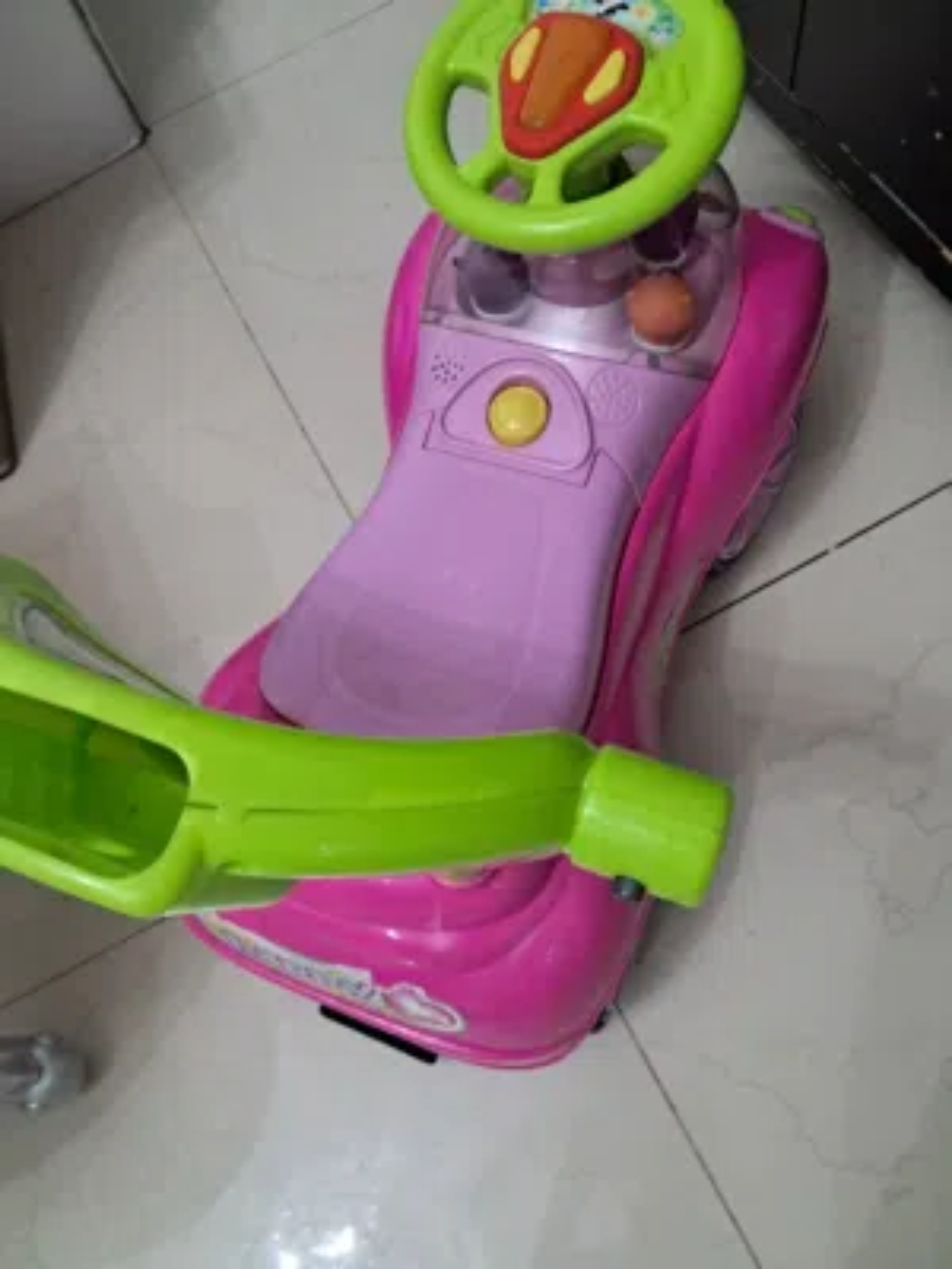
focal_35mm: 27
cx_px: 476
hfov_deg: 51.4
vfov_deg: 65.3
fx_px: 990
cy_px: 634
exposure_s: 1/50
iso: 500
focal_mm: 4
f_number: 1.8
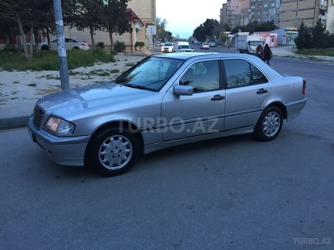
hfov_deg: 61.7
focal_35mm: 29
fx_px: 280
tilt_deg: -13.3
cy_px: 125
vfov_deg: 48.2
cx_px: 167
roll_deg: +0.5
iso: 100
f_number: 2.2
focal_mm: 4.15
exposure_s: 1/33
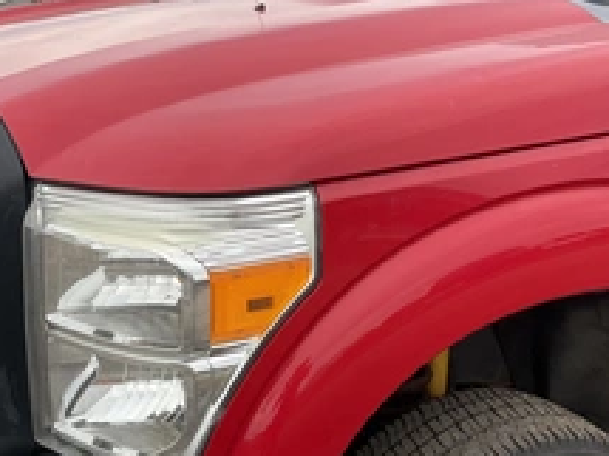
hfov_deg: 35.5
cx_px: 266
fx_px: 949
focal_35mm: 54
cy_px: 261
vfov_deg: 27.0
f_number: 1.8
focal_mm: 3
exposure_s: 1/504
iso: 25
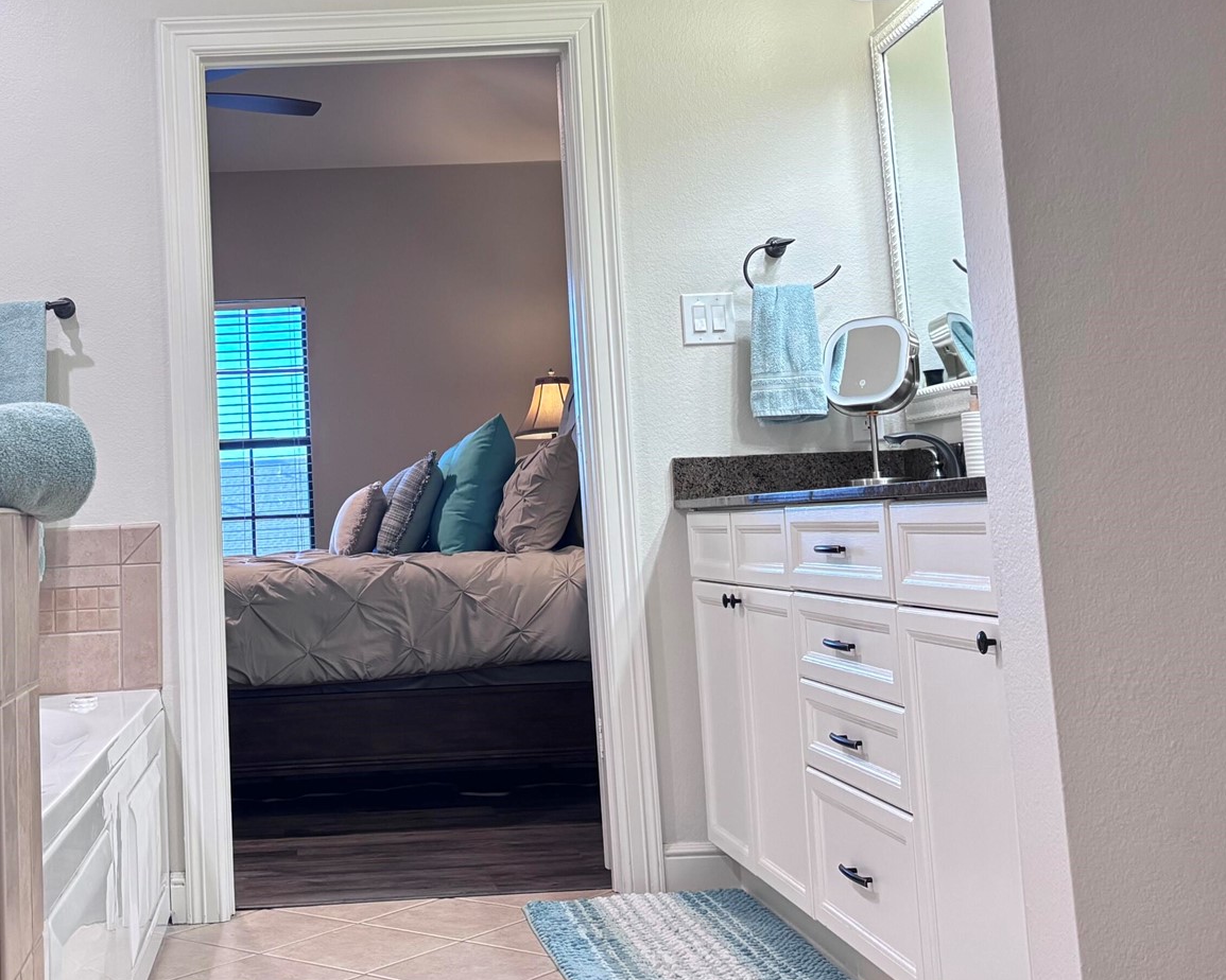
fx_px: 1633
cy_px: 329
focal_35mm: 45
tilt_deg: +5.2
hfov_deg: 40.3
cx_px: 356
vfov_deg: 33.2
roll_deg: +3.7
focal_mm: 5.96
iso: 200
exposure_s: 1/60
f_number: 1.6
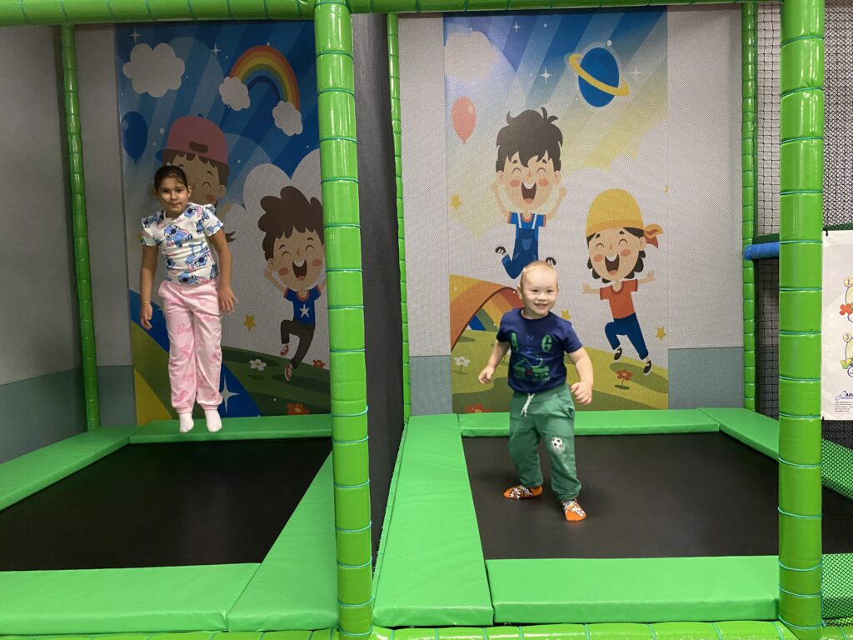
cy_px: 320
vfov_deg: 53.1
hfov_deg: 67.3
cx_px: 426
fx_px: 641
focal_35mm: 26
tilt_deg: -3.4
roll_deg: +2.1
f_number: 1.8
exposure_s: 1/50
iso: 400
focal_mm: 4.25
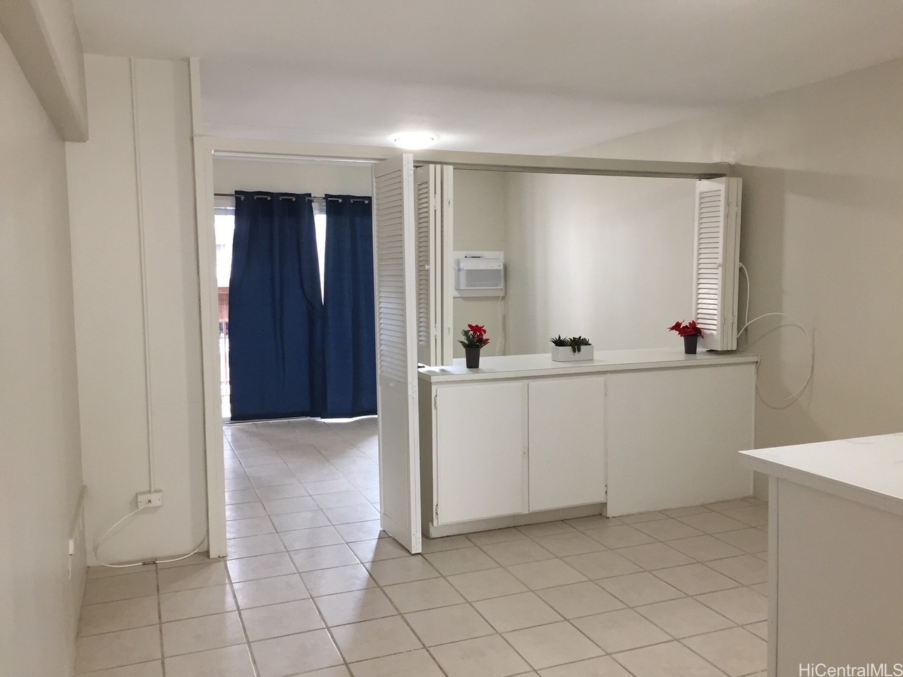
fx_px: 756
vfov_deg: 48.2
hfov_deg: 61.7
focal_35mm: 29
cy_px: 338
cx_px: 452
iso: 80
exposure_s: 1/30
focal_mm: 4.15
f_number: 2.2
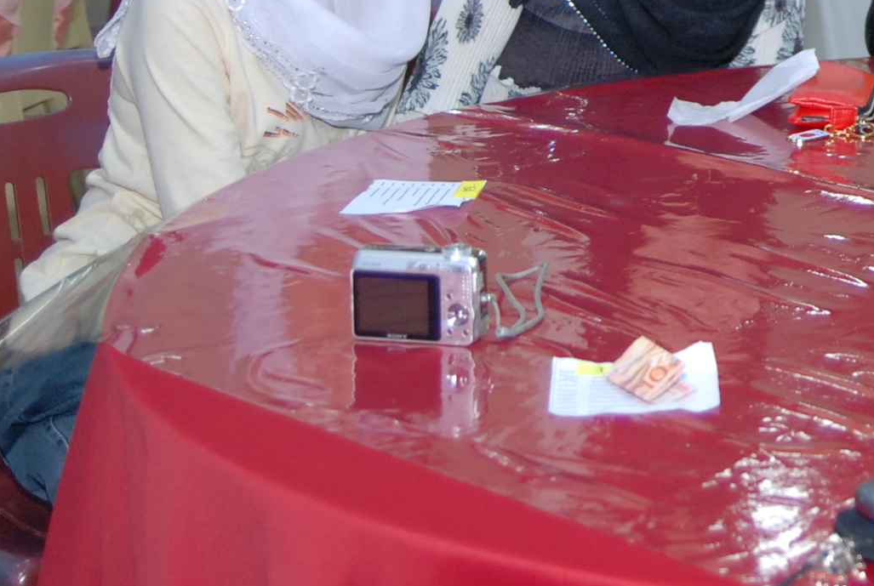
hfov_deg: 17.7
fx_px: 2676
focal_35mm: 110
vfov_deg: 12.1
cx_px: 1025
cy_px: -214
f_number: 2.8
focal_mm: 26
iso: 500
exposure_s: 1/60
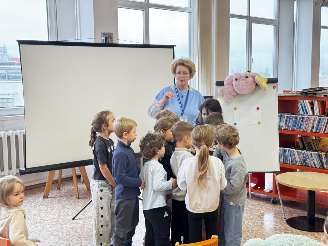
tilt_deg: -6.5
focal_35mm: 48
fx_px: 455
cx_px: 164
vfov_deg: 30.3
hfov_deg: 39.7
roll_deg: +0.6
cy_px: 123
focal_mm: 6.76
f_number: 1.78
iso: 200
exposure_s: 1/50
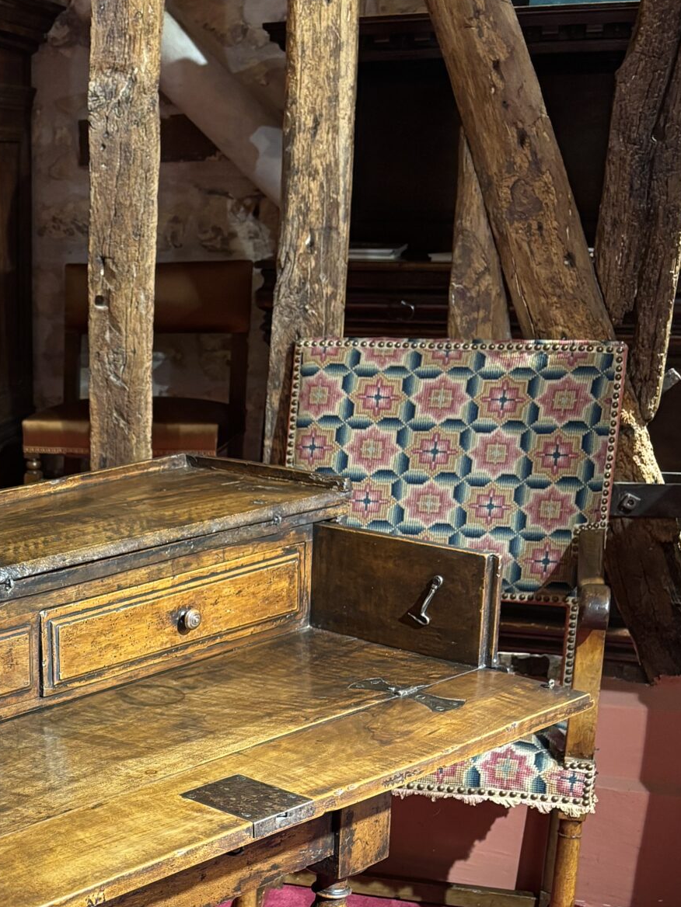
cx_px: -46
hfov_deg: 24.2
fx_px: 1495
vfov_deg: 33.2
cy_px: 672
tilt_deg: -18.9
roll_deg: +1.1
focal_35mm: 57
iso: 320
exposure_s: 1/50
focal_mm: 5.96
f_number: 1.6
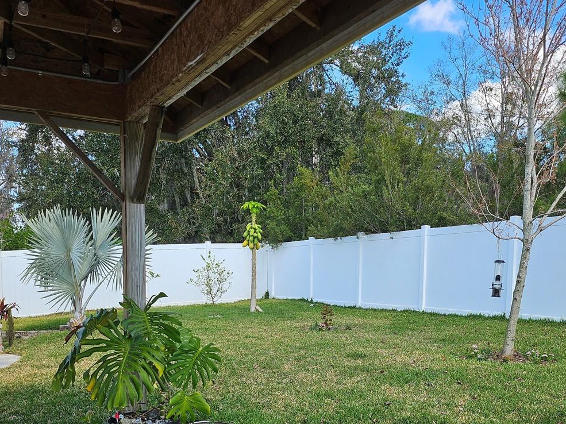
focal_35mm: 39
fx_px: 637
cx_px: 329
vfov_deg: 35.6
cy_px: 338
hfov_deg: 47.7
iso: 50
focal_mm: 5
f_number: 1.8
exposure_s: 1/1484
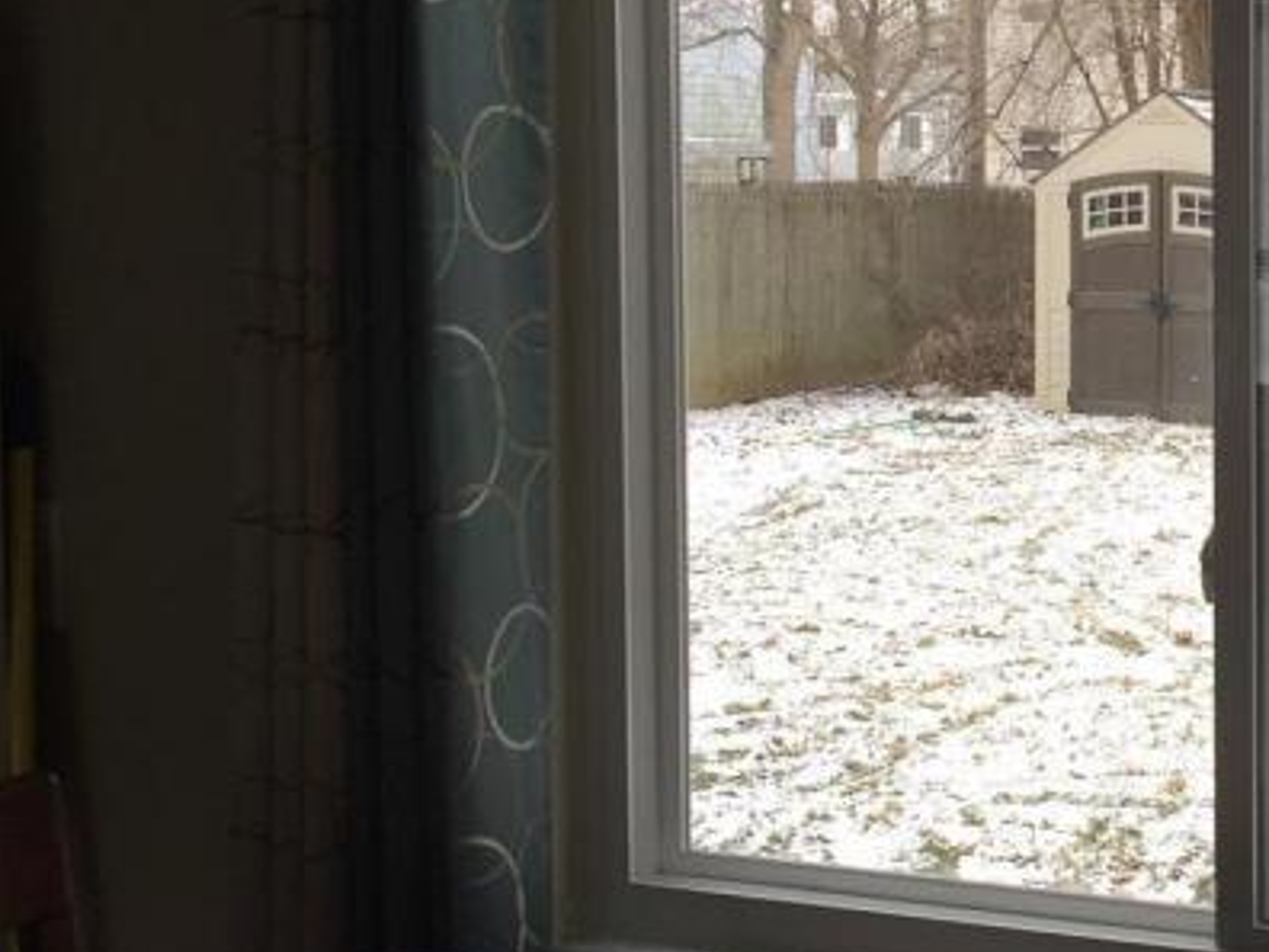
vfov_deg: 19.6
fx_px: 2749
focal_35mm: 75
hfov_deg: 24.3
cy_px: 381
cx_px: 1381
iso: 32
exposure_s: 1/140
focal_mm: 4.15
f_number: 2.2
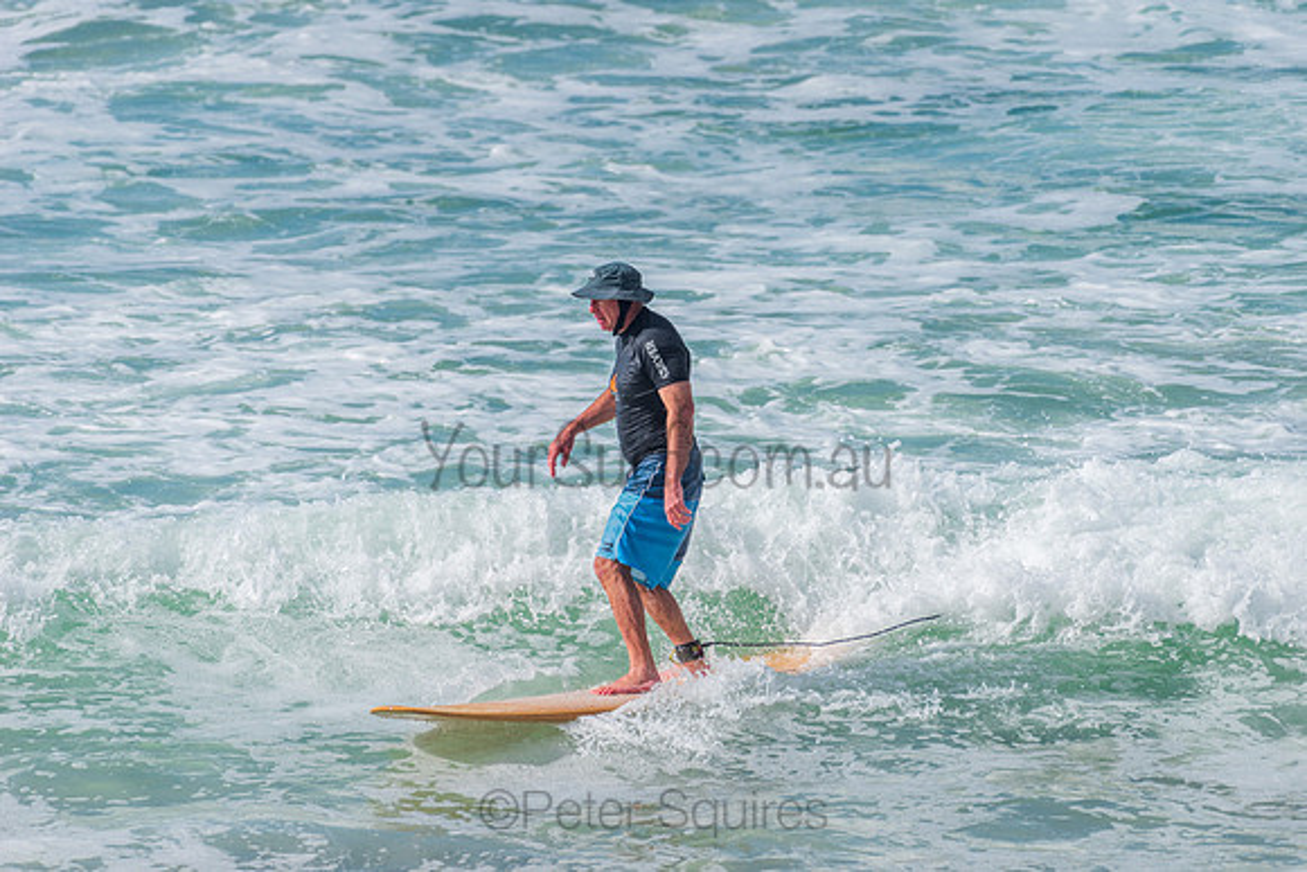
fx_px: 18156
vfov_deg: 2.8
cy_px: 436
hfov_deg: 4.1
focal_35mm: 500
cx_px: 654
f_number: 5.6
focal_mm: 500
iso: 125
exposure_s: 1/2000
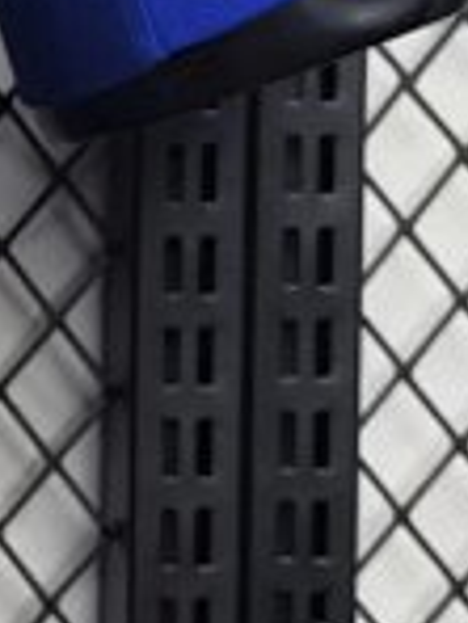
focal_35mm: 166
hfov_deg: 7.9
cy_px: 267
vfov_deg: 11.9
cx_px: -856
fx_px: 2992
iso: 640
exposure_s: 1/50
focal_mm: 6.14
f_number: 1.65
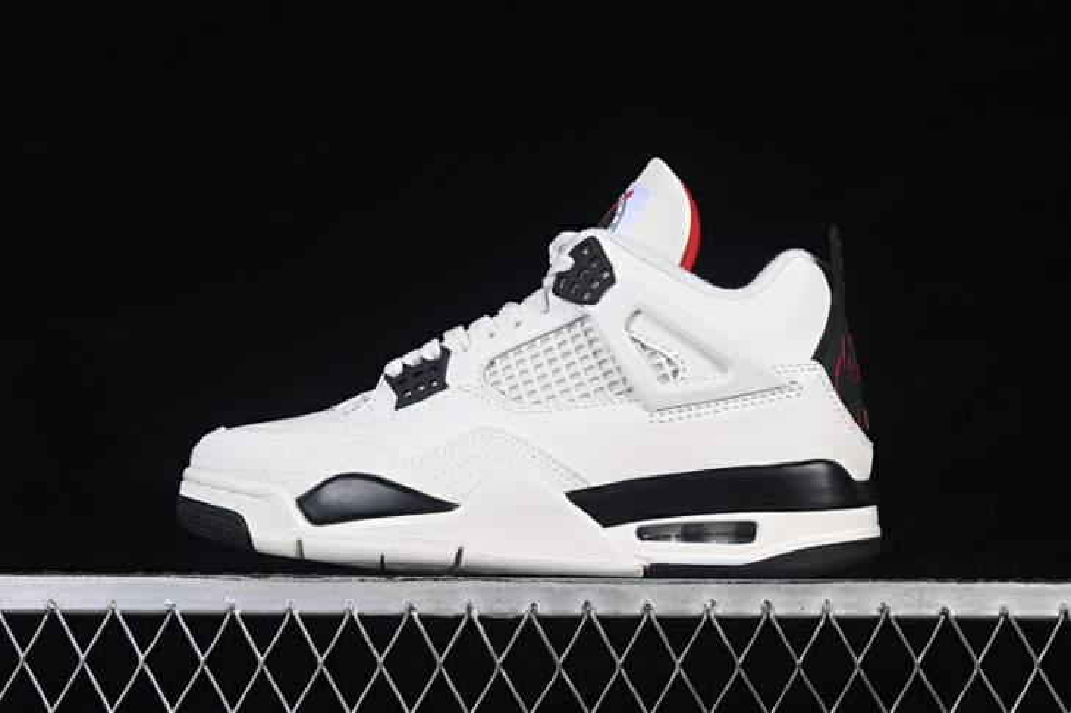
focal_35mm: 75
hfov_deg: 27.0
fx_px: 2230
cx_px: 536
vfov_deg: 18.2
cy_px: 356
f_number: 8
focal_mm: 50
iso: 160
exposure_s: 1/80
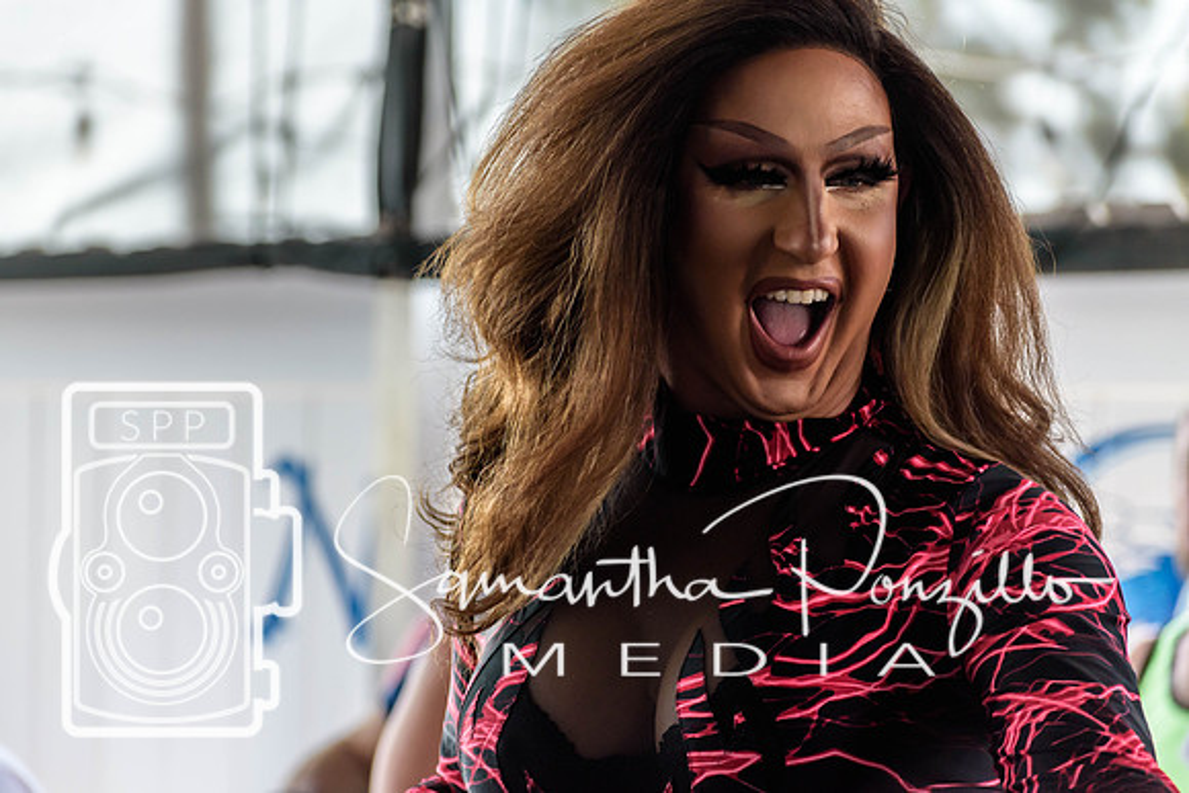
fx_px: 6442
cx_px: 594
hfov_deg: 10.5
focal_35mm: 195
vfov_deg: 7.0
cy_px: 396
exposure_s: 1/250
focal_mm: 130
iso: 400
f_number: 4.8
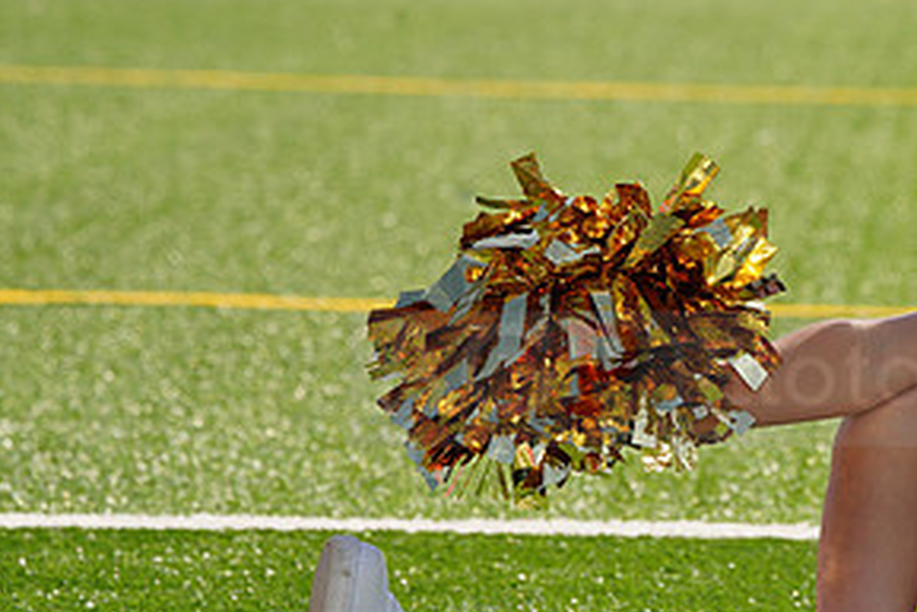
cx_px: 882
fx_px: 10678
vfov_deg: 3.3
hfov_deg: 4.9
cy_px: 352
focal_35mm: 419
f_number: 11
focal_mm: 209
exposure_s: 1/160
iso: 100
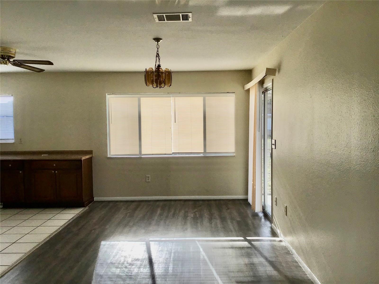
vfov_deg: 45.4
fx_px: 339
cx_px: 190
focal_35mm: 31
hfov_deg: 58.4
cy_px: 142
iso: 25
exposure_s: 1/438
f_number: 2.4
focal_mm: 3.3
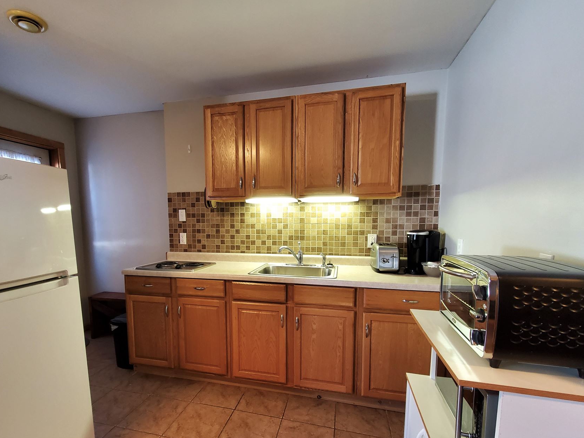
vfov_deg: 77.6
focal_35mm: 16
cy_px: 252
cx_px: 272
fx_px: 270
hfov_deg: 94.4
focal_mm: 1.8
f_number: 2.2
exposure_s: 1/30
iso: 400
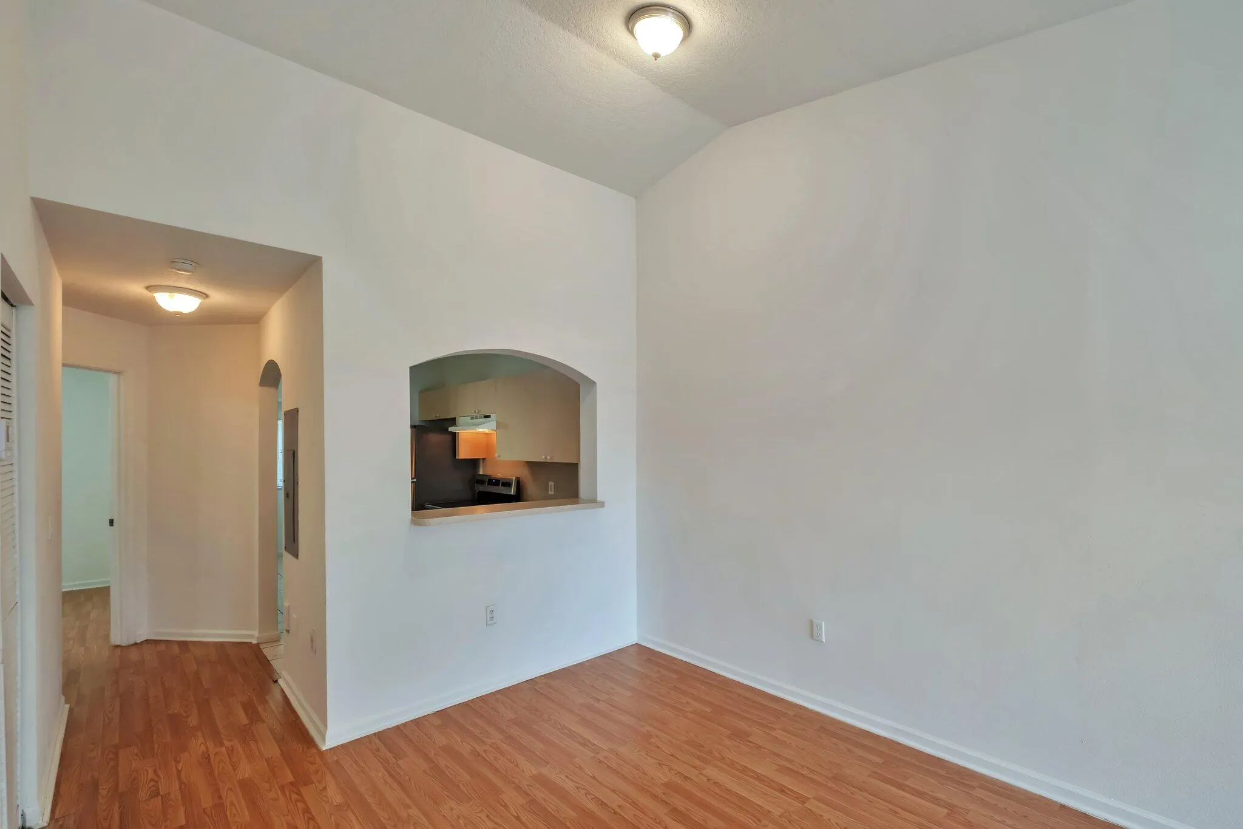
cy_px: 414
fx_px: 518
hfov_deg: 100.4
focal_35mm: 15
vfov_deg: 77.3
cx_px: 622
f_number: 8
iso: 800
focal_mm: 10
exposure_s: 1/25
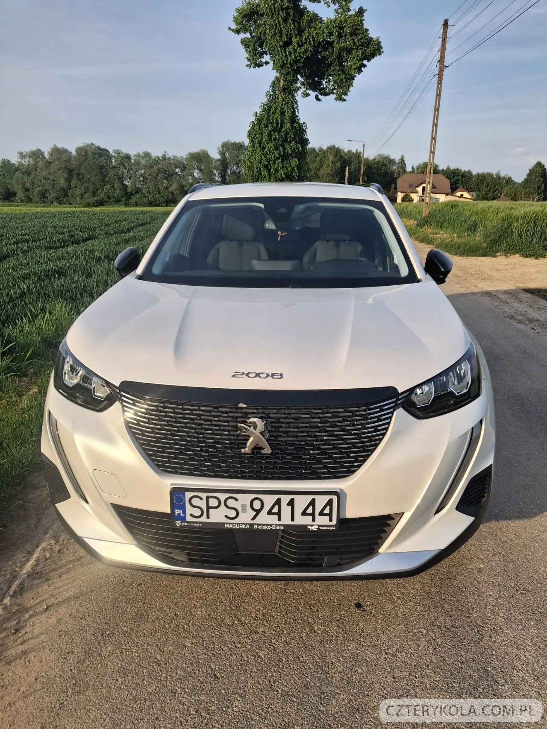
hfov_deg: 51.3
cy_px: 364
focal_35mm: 27
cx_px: 274
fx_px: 569
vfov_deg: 65.3
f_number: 1.8
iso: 20
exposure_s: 1/357
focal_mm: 4
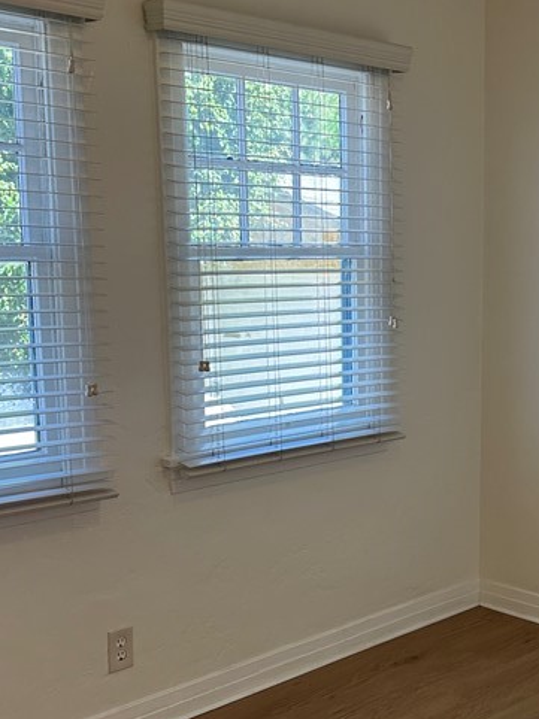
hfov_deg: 28.0
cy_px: 400
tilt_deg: -6.6
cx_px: 418
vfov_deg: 37.5
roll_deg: -0.2
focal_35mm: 51
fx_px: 1060
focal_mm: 6.86
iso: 80
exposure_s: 1/120
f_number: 1.78
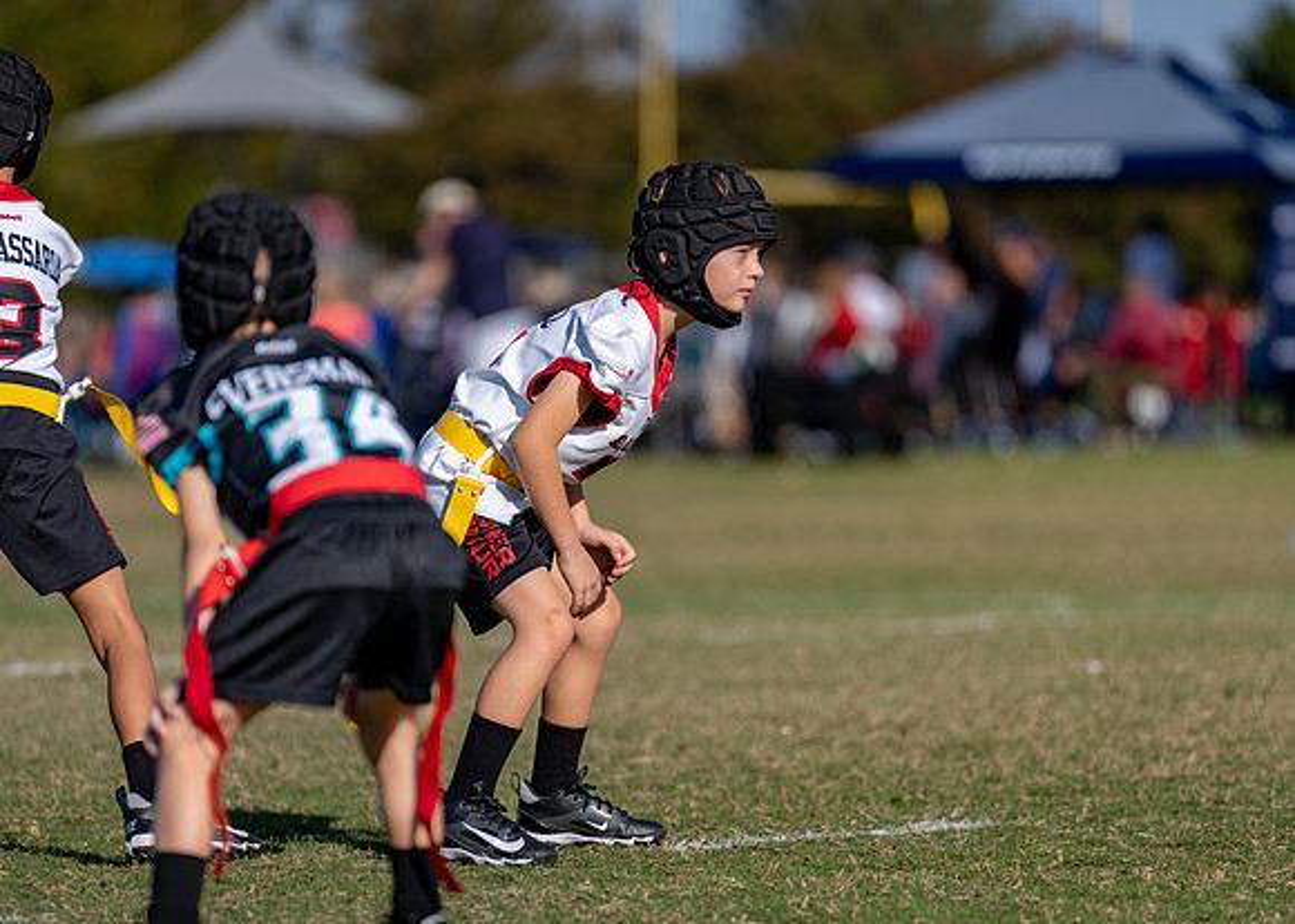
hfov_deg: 7.2
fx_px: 10362
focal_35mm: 282
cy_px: 462
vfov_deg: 5.1
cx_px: 617
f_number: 2.8
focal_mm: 200
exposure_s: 1/2500
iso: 100
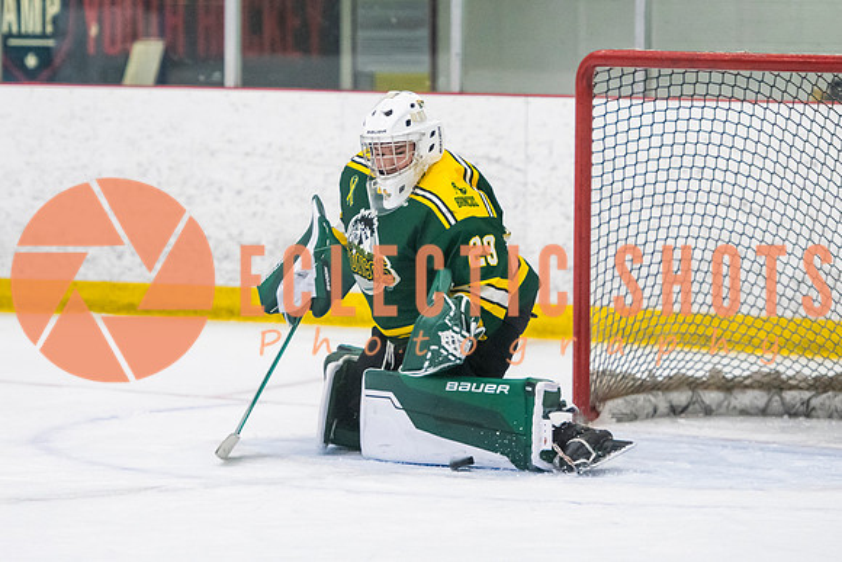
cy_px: 192
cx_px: 356
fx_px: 6129
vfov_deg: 5.2
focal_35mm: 262
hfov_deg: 7.9
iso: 2500
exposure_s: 1/640
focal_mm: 145
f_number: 3.2
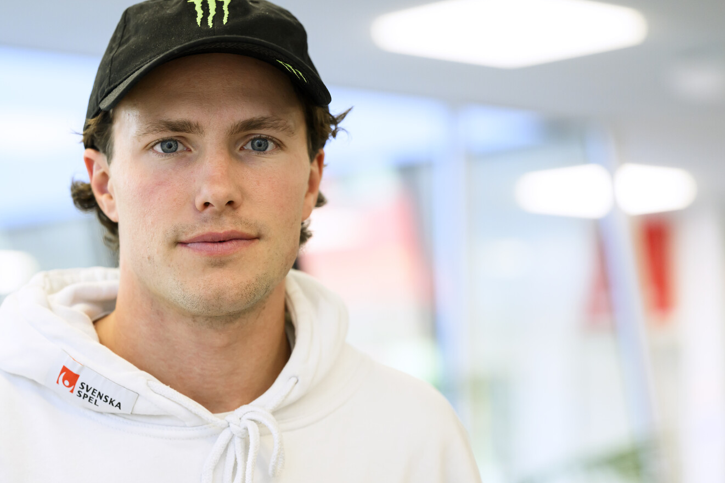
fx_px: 2195
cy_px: 212
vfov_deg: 12.6
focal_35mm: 109
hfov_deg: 18.7
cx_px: 303
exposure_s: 1/320
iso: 2000
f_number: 2.8
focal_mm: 90
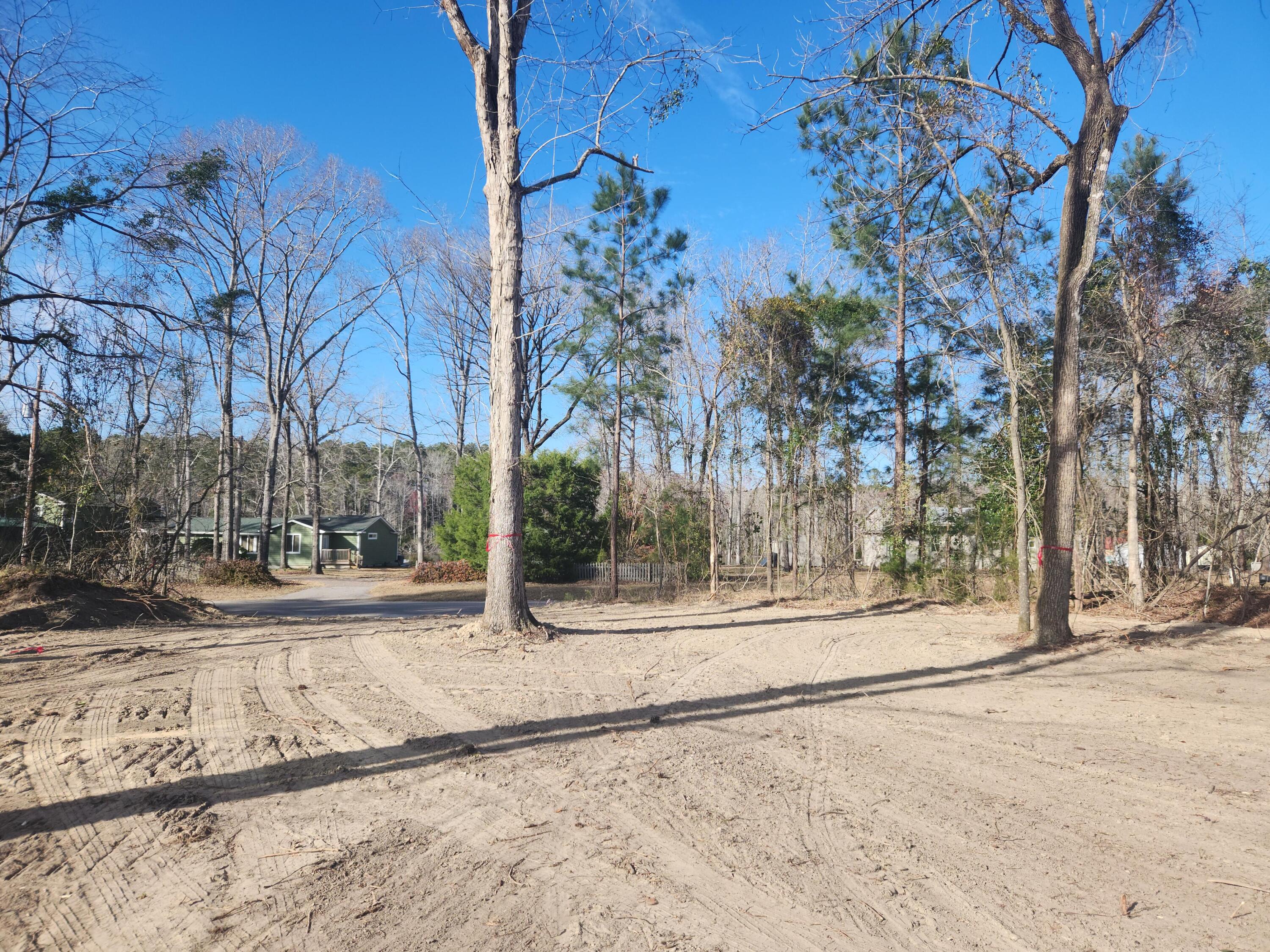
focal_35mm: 23
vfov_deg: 58.9
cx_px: 635
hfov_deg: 73.9
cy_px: 476
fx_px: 844
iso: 20
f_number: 1.8
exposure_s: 1/914
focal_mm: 5.4
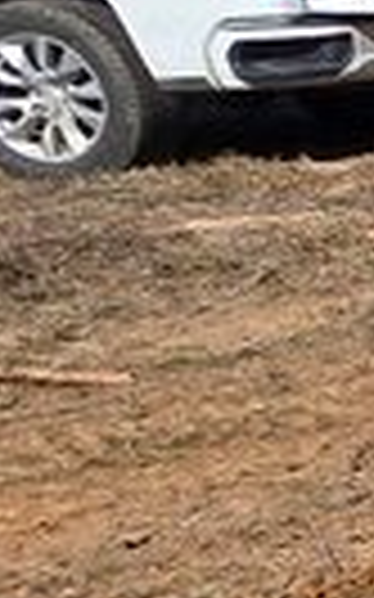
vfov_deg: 16.8
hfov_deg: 5.5
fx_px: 2024
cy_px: 378
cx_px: 2154
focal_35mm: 124
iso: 50
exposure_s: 1/2701
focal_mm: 2.2
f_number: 2.2
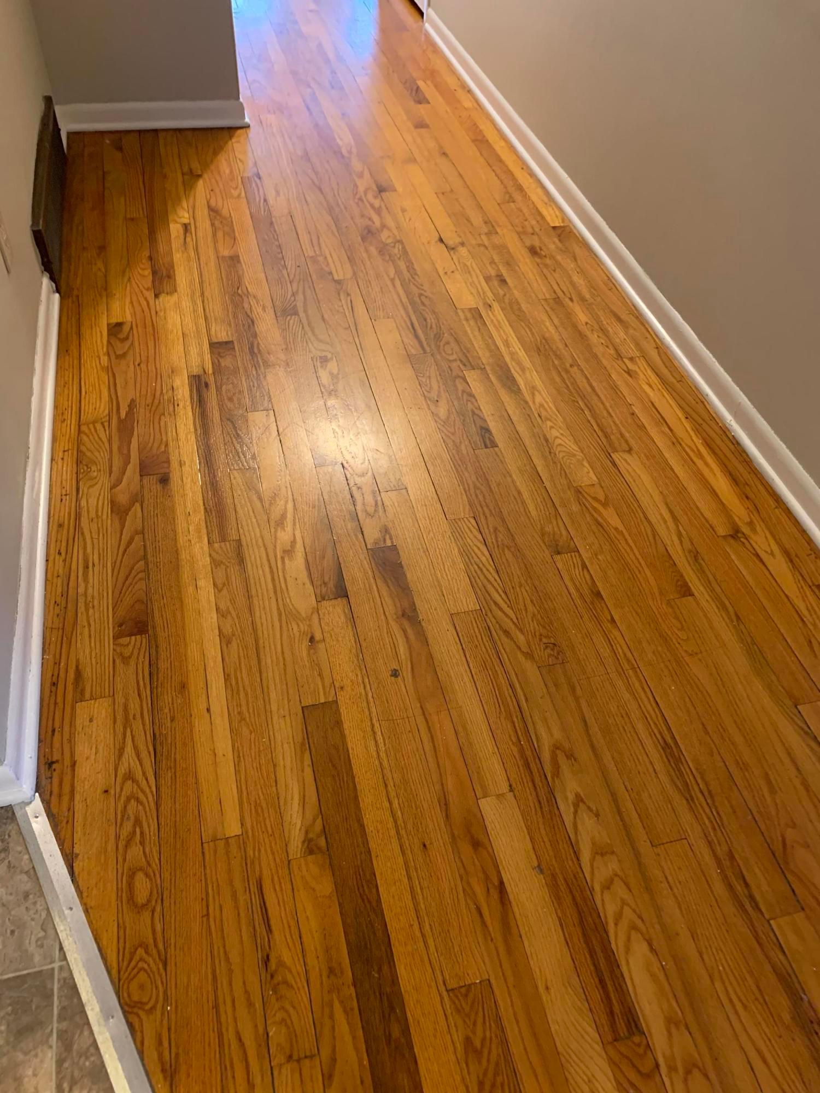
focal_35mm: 26
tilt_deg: -47.4
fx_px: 821
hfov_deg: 53.1
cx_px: 410
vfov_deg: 67.3
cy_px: 546
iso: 400
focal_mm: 4.25
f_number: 1.8
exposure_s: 1/30
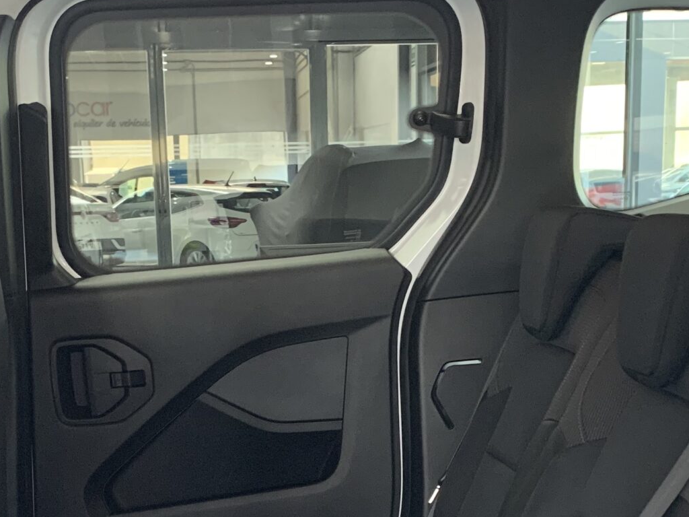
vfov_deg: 22.0
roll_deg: +0.0
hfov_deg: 29.8
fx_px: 1294
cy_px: 467
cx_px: 336
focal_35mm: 65
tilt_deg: -10.7
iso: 320
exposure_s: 1/50
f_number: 1.8
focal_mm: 4.25
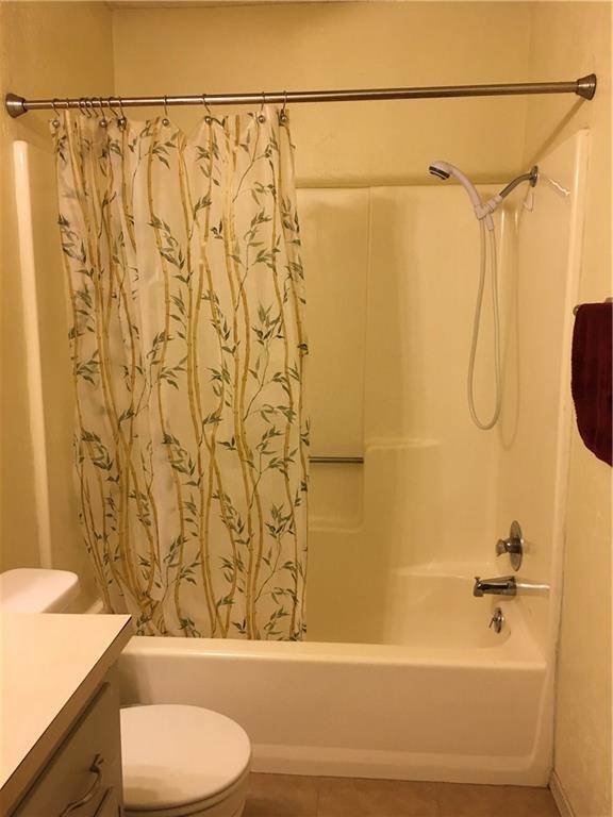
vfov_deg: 61.7
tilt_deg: -7.7
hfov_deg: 48.2
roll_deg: +0.4
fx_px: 685
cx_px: 306
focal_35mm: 29
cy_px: 408
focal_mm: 4.15
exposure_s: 1/30
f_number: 2.2
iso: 80
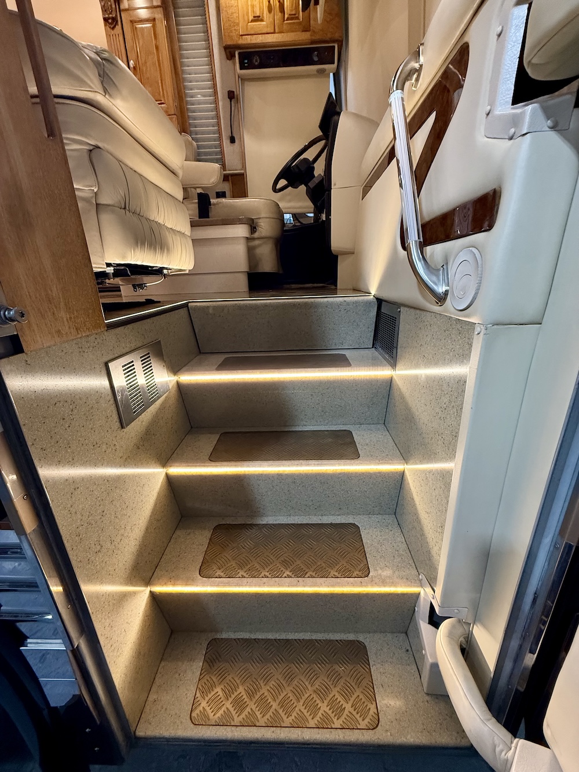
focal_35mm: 14
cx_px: 290
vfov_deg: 102.1
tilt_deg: -18.8
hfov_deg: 85.7
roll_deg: +2.6
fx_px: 312
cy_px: 386
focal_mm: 2.22
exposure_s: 1/60
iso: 400
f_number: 2.2
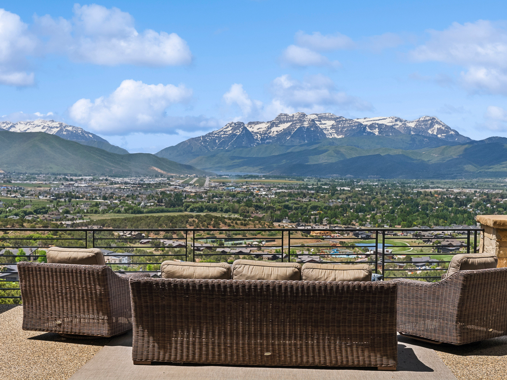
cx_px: 274
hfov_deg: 38.1
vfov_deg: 29.1
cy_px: 189
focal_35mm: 50
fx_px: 734
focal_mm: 46.1
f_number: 6.3
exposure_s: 1/5000
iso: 640
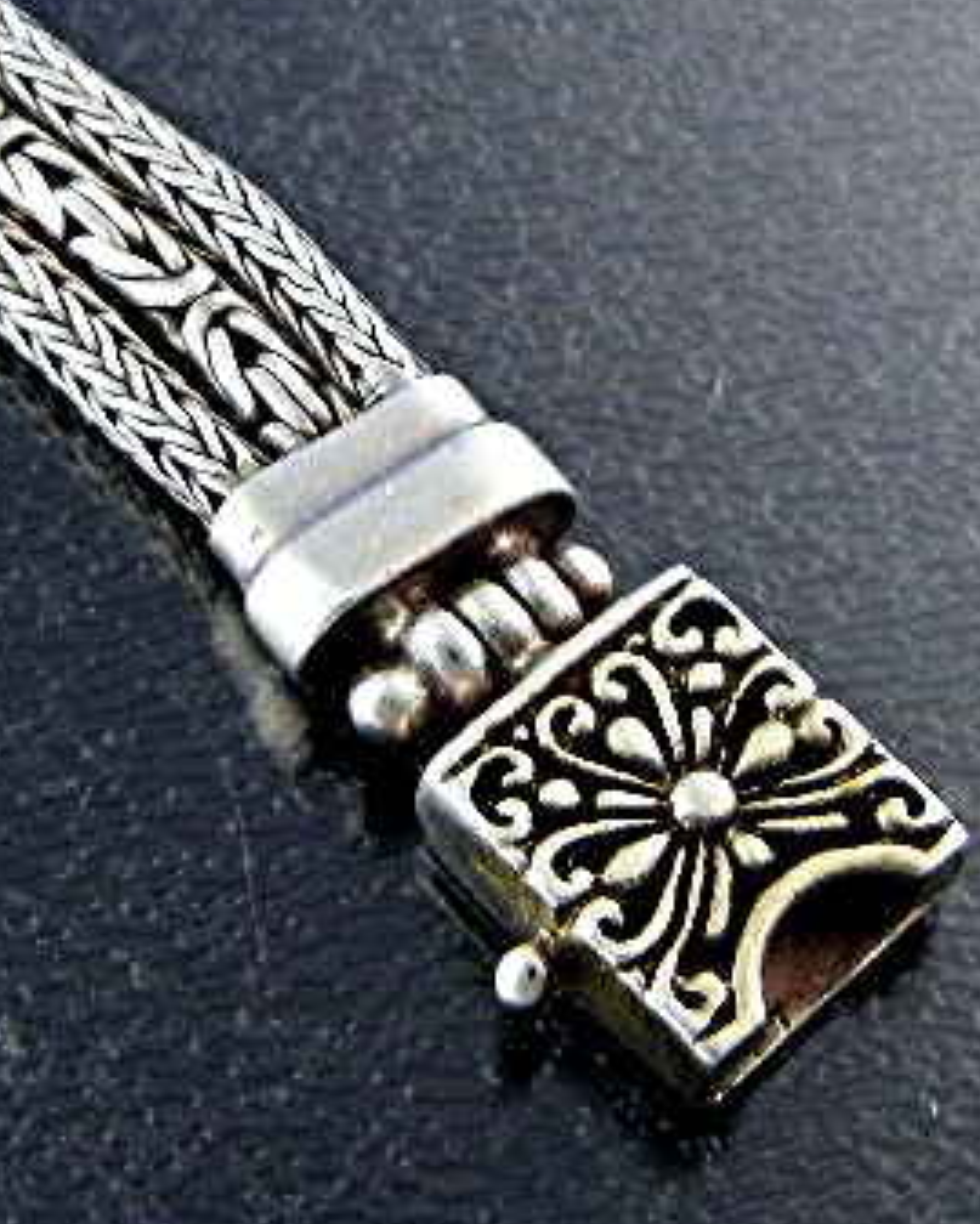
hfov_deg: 15.2
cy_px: 117
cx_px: 415
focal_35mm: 101
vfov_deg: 18.7
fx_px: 3660
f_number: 3.6
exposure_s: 1/23.6
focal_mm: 6.2
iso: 400
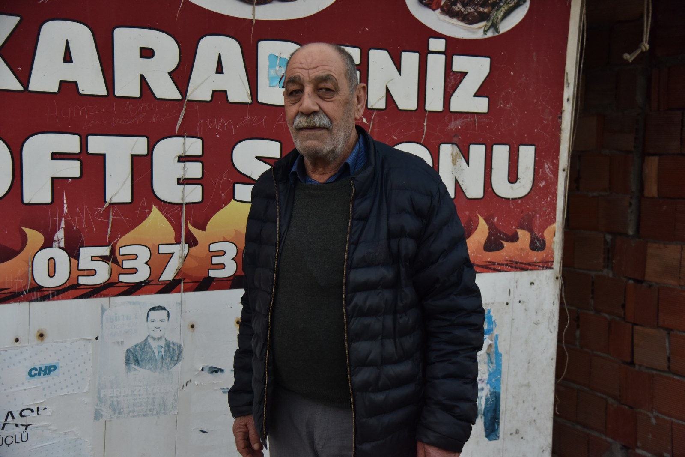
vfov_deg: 28.1
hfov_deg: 41.1
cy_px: 228
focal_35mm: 48
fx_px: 913
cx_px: 342
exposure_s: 1/320
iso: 1600
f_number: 4
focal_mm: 48
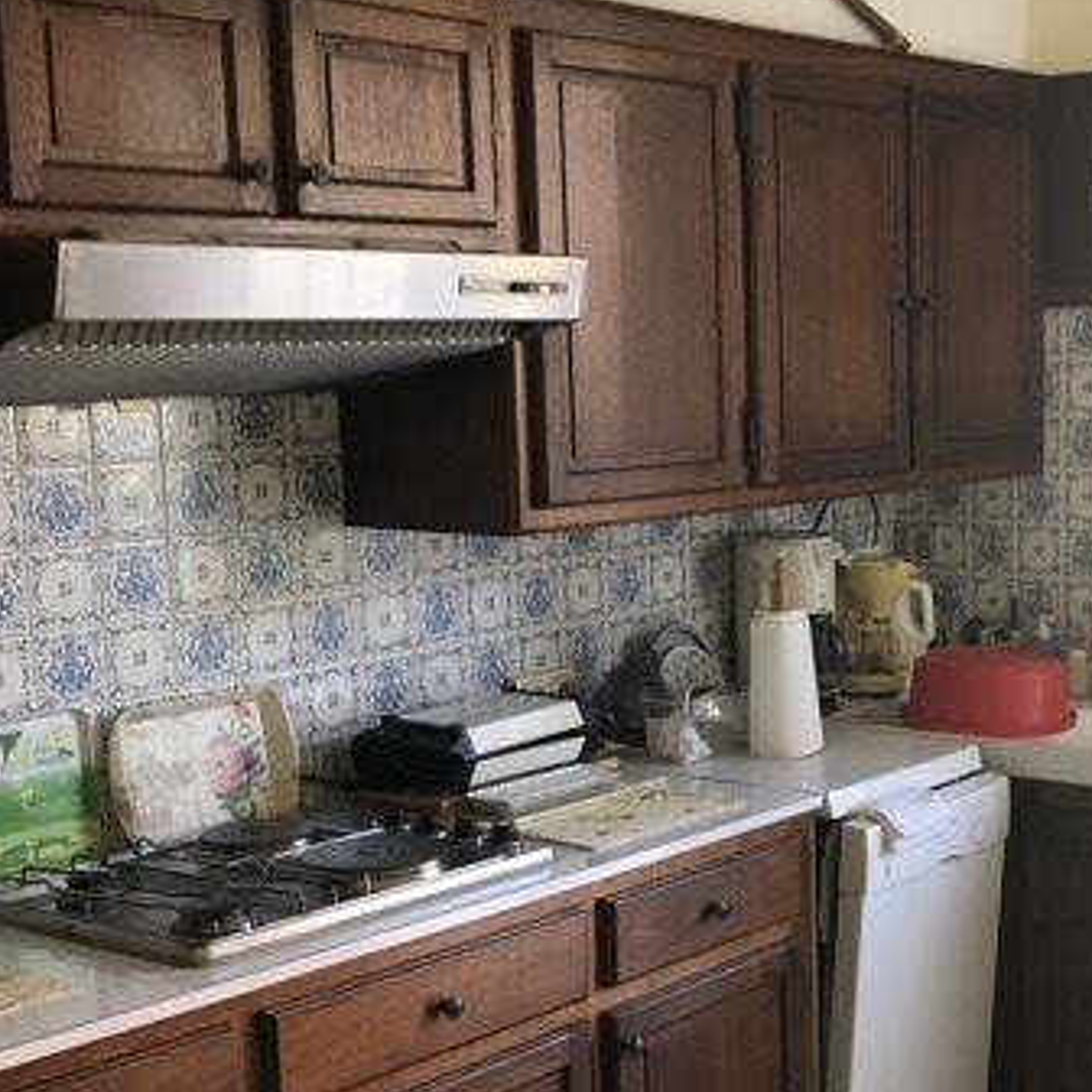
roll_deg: +0.9
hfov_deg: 28.2
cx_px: 930
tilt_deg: -9.1
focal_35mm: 59
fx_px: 2106
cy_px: 640
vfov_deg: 29.0
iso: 32
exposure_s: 1/24
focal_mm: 4
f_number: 1.8
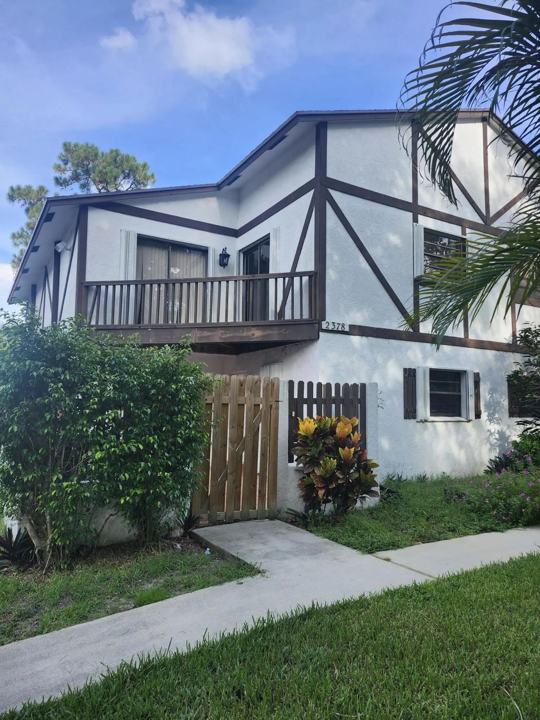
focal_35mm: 23
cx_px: 270
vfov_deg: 73.9
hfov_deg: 58.9
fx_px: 478
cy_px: 360
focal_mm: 5.54
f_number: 1.8
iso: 25
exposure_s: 1/505
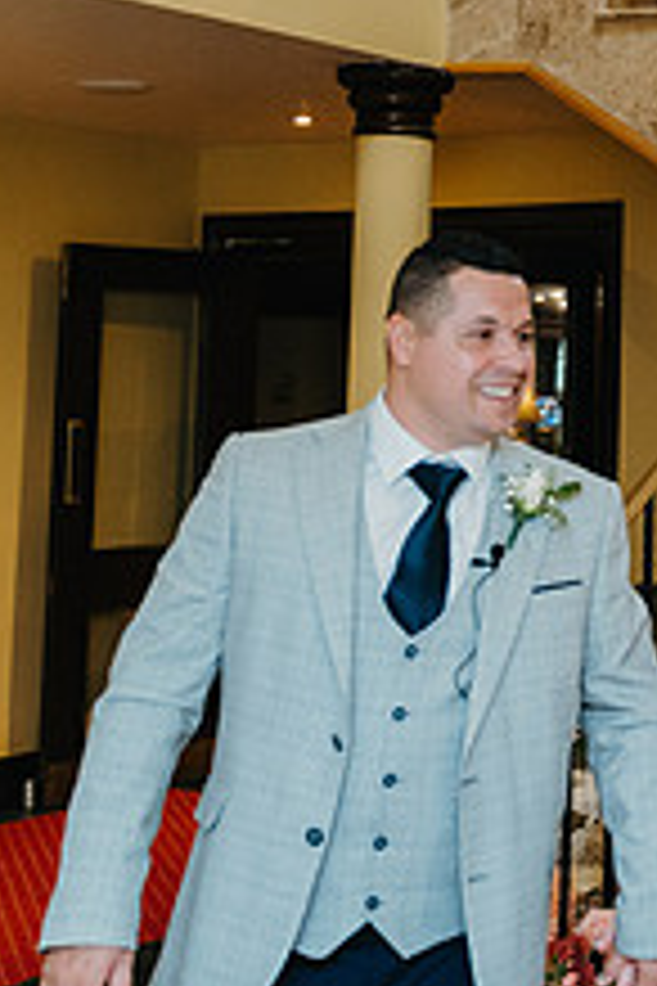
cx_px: 1092
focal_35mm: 82
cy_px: 148
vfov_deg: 24.2
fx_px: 2245
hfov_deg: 15.0
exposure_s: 1/160
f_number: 2.8
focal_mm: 28
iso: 1250
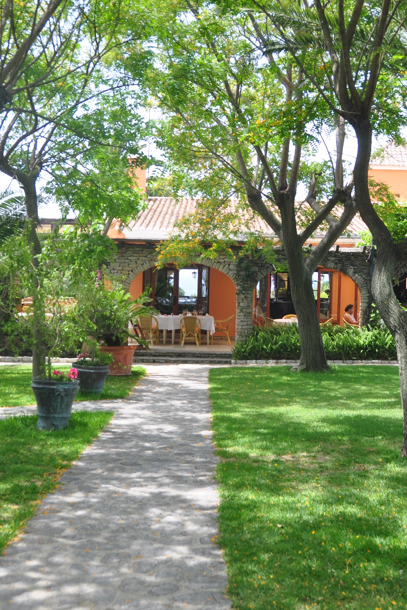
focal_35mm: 46
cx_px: 185
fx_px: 780
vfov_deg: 42.7
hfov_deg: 29.2
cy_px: 300
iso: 200
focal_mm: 20
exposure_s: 1/400
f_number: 3.5
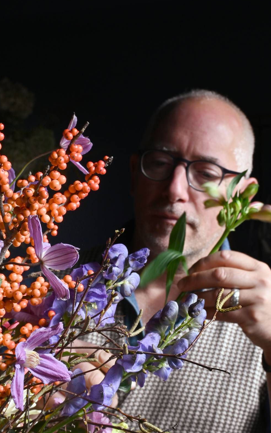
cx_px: 122
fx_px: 1028
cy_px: 243
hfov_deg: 15.0
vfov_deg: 23.8
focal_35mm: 87
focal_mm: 50
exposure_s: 1/60
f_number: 14
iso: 800
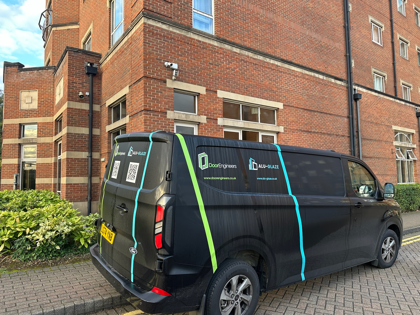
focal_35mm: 24
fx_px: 291
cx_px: 210
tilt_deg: +5.6
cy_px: 158
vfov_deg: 56.8
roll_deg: +0.7
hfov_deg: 71.6
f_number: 1.78
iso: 50
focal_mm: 6.86
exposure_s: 1/123
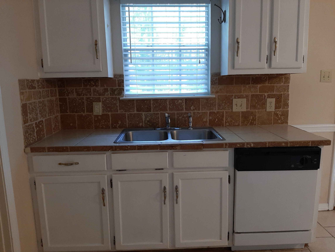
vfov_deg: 53.1
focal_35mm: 26
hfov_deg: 67.3
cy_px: 126
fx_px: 252
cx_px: 168
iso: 125
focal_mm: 3.93
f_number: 1.7
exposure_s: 1/60
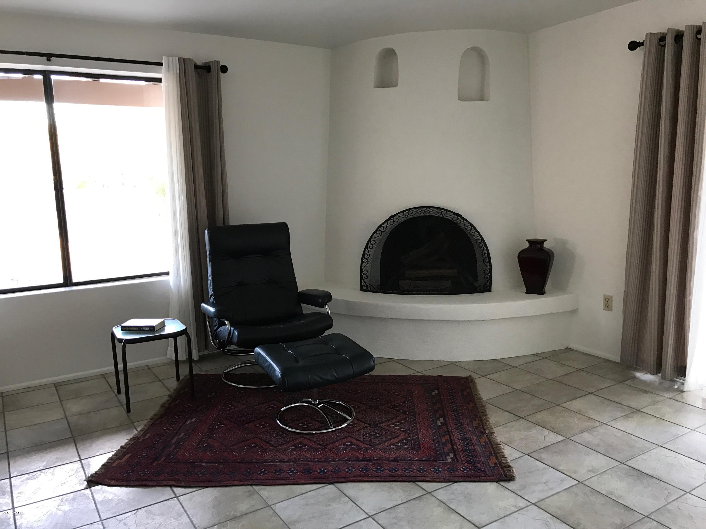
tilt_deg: -8.8
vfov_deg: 49.7
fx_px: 571
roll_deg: +1.2
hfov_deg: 63.4
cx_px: 353
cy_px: 264
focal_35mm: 28
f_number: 1.8
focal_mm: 3.99
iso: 40
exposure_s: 1/17
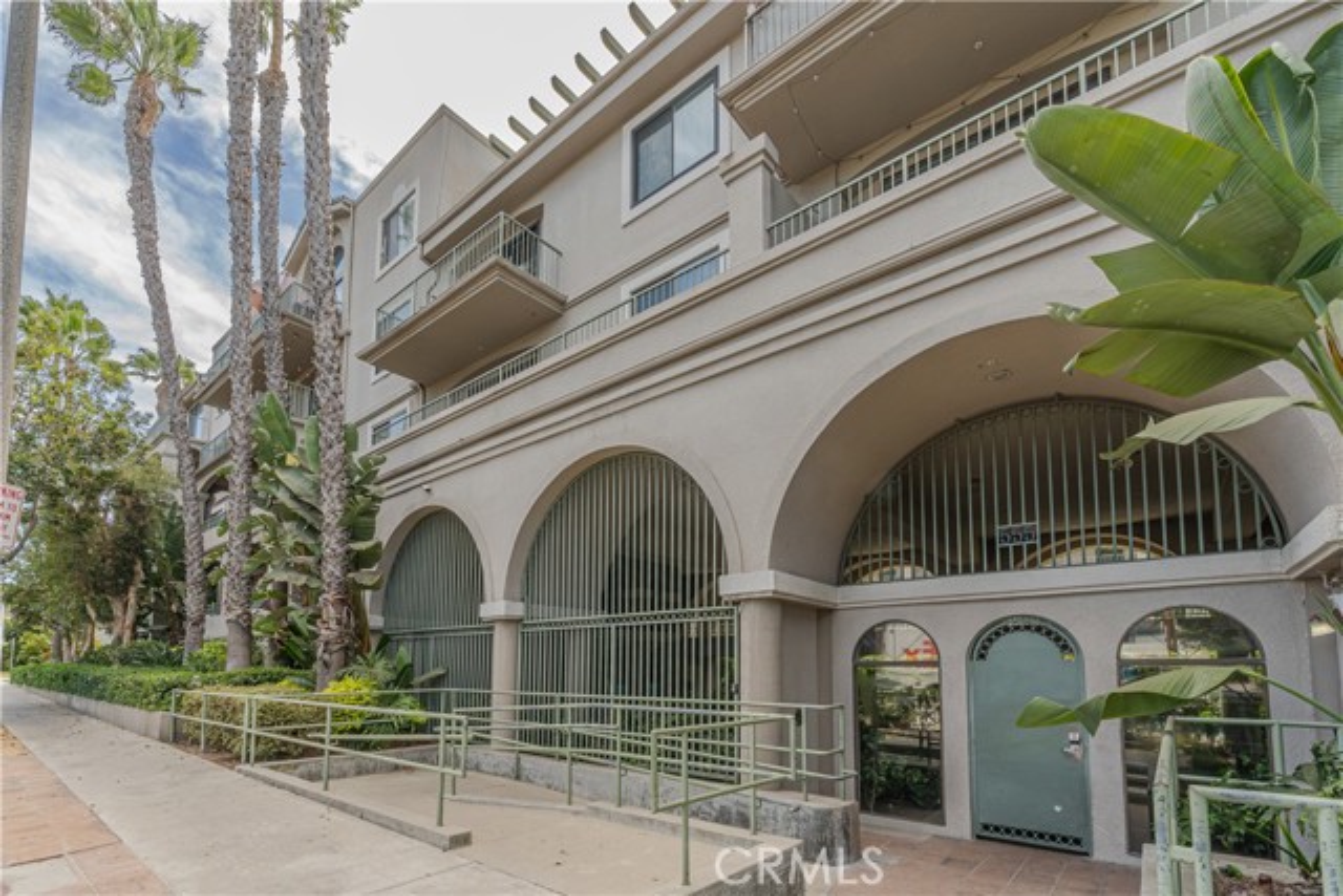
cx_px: 672
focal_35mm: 14
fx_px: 522
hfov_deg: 104.2
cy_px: 448
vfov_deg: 81.2
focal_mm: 14
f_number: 16
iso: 800
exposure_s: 1/80
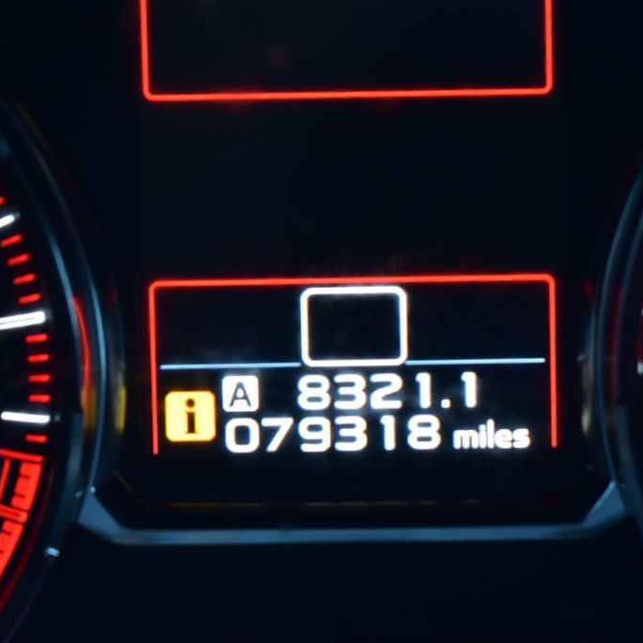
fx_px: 2220
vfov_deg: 16.5
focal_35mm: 106
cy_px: 322
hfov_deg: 16.4
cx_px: 437
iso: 450
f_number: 6.3
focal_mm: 55
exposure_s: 1/15
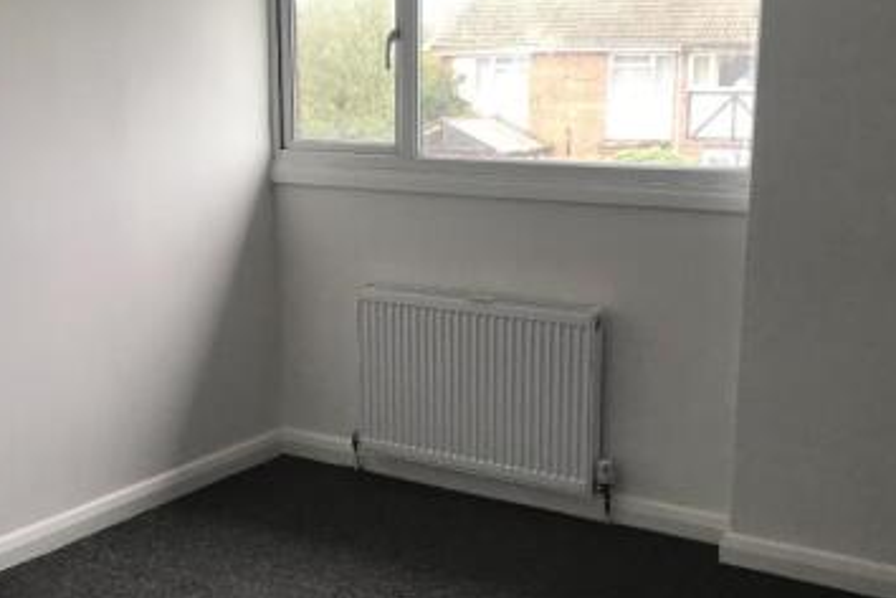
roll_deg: +0.1
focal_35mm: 48
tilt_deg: -13.1
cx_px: 424
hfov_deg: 41.1
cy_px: 348
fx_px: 1195
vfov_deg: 28.0
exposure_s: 1/33
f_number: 1.8
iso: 25
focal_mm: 3.99
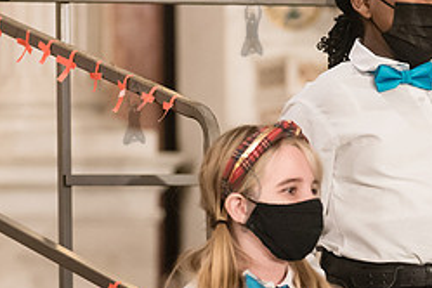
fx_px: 4344
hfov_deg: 5.7
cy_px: 145
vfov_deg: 3.8
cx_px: 410
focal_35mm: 362
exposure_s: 1/200
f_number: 4
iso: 4000
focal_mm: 135
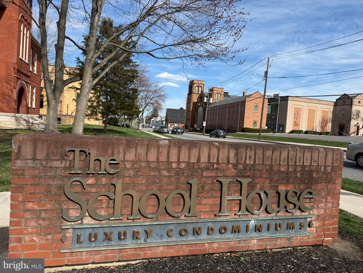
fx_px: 252
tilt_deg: -0.9
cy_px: 136
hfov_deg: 71.6
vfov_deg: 56.8
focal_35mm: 24
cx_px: 182
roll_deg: -2.7
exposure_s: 1/4167
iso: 80
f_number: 1.78
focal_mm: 6.76
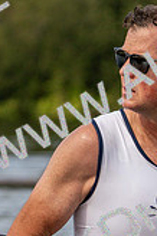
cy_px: 173
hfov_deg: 1.9
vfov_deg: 2.9
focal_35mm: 707
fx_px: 4634
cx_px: 160
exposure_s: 1/1600
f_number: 5.6
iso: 320
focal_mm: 200
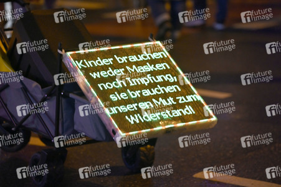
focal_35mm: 125
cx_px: 140
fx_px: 975
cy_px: 94
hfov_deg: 16.4
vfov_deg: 11.0
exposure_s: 1/100
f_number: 2.8
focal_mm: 125
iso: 3200
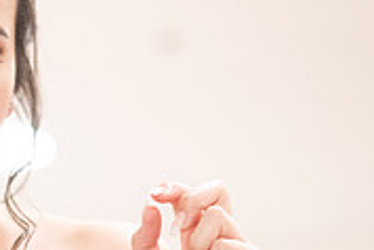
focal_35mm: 277
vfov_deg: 5.0
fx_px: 2880
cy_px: 238
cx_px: -160
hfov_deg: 7.3
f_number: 2.2
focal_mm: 85
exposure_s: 1/125
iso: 2500
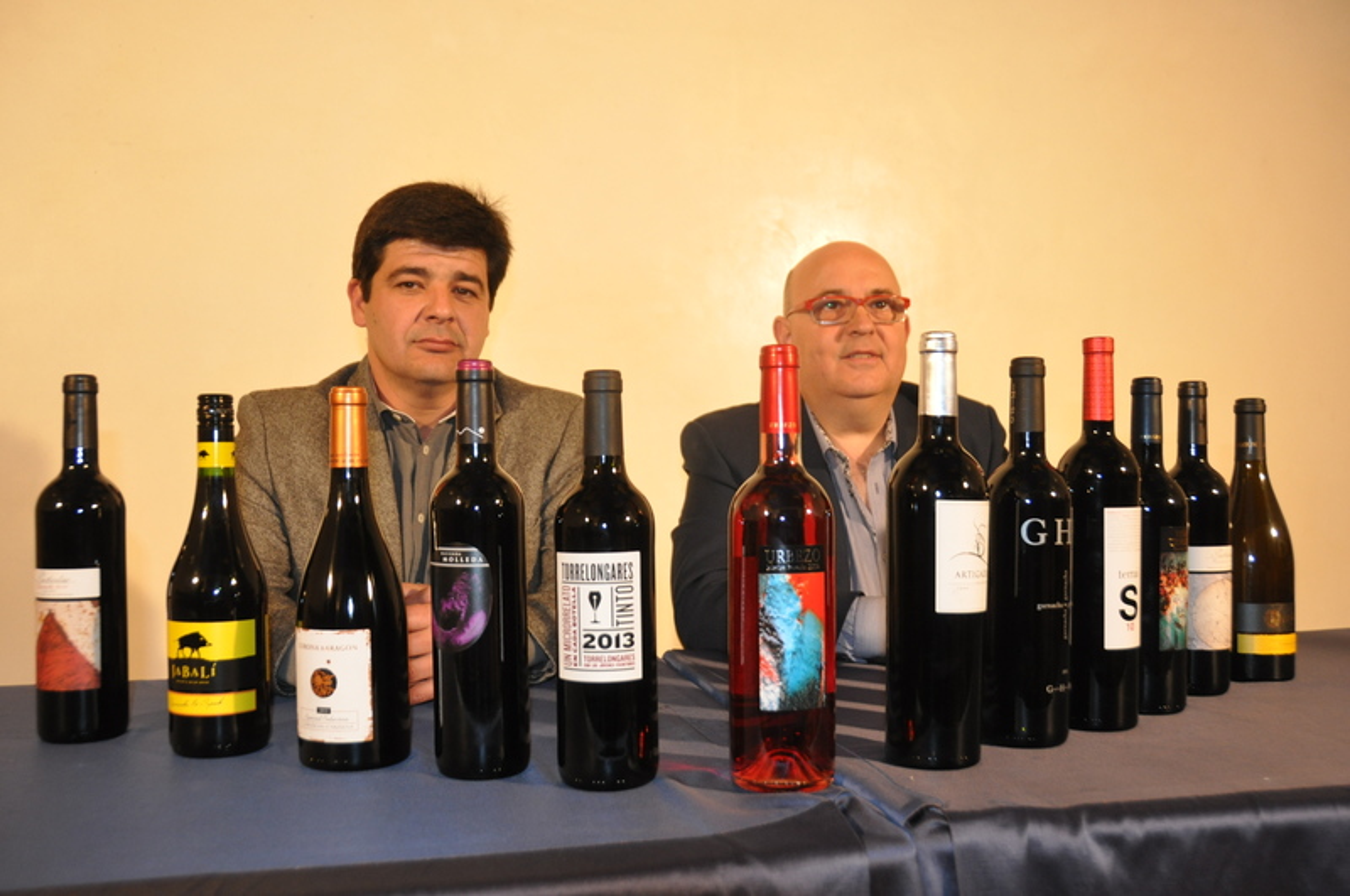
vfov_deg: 43.5
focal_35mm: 30
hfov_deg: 62.0
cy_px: 448
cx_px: 675
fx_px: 1123
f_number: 3.5
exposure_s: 1/80
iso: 800
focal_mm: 20
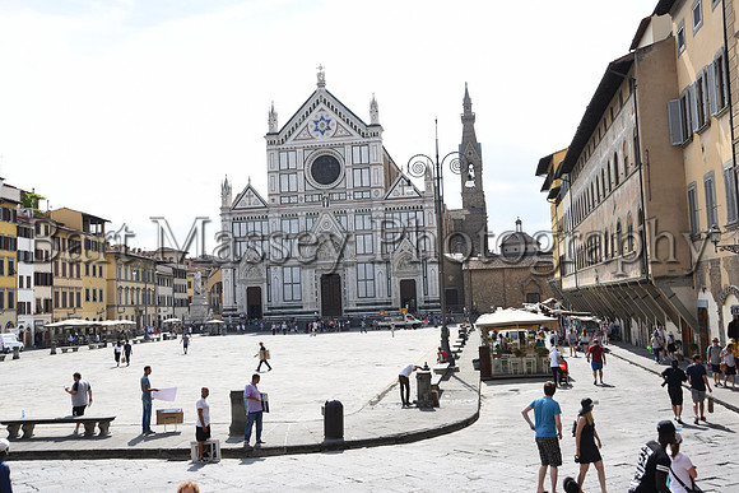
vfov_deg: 37.9
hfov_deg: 54.4
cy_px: 246
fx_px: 719
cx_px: 370
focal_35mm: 35
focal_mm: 35
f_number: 6.3
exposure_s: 1/200
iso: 64
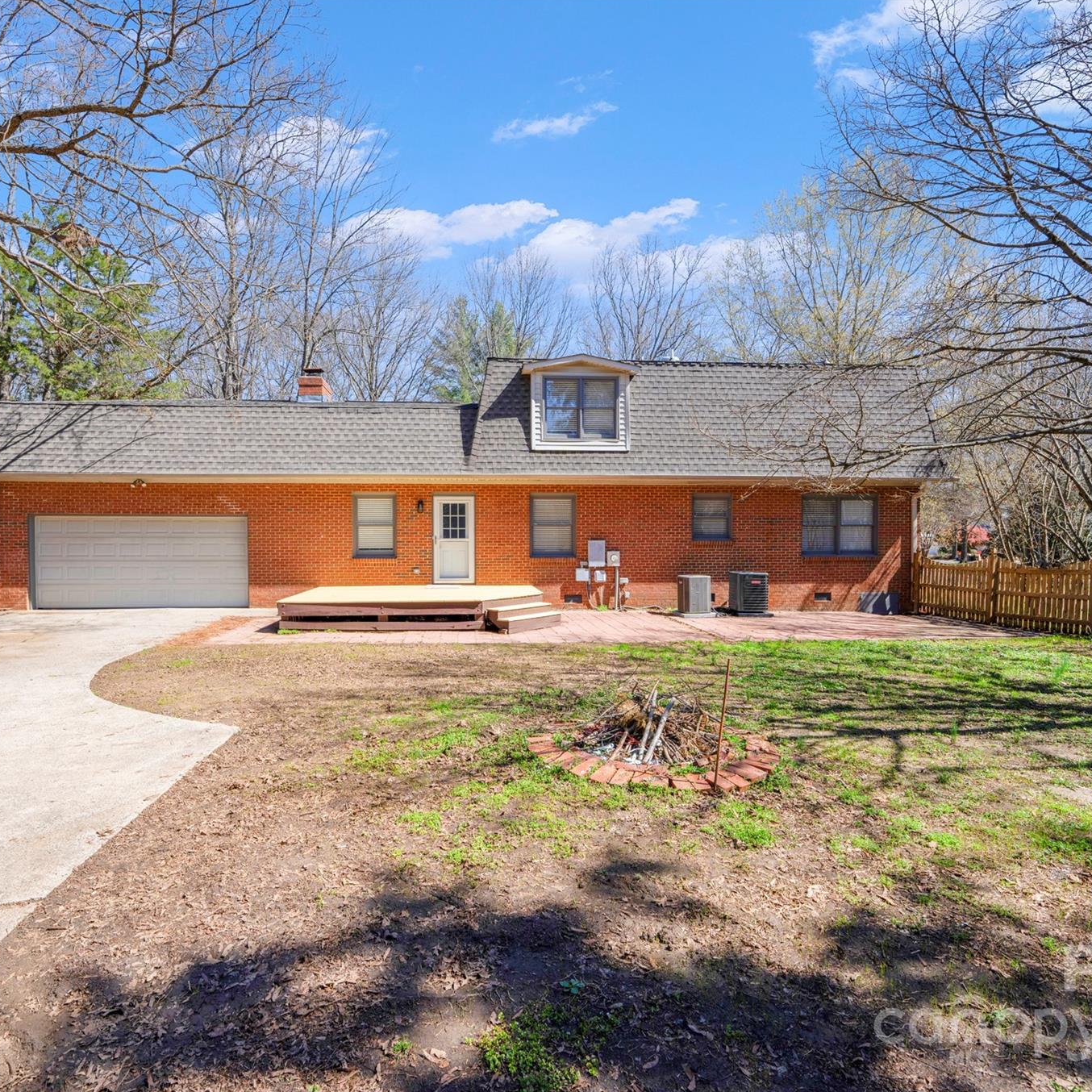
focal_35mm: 18
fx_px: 642
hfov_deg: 80.6
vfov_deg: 80.7
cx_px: 504
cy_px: 546
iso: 100
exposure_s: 1/125
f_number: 9
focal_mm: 14
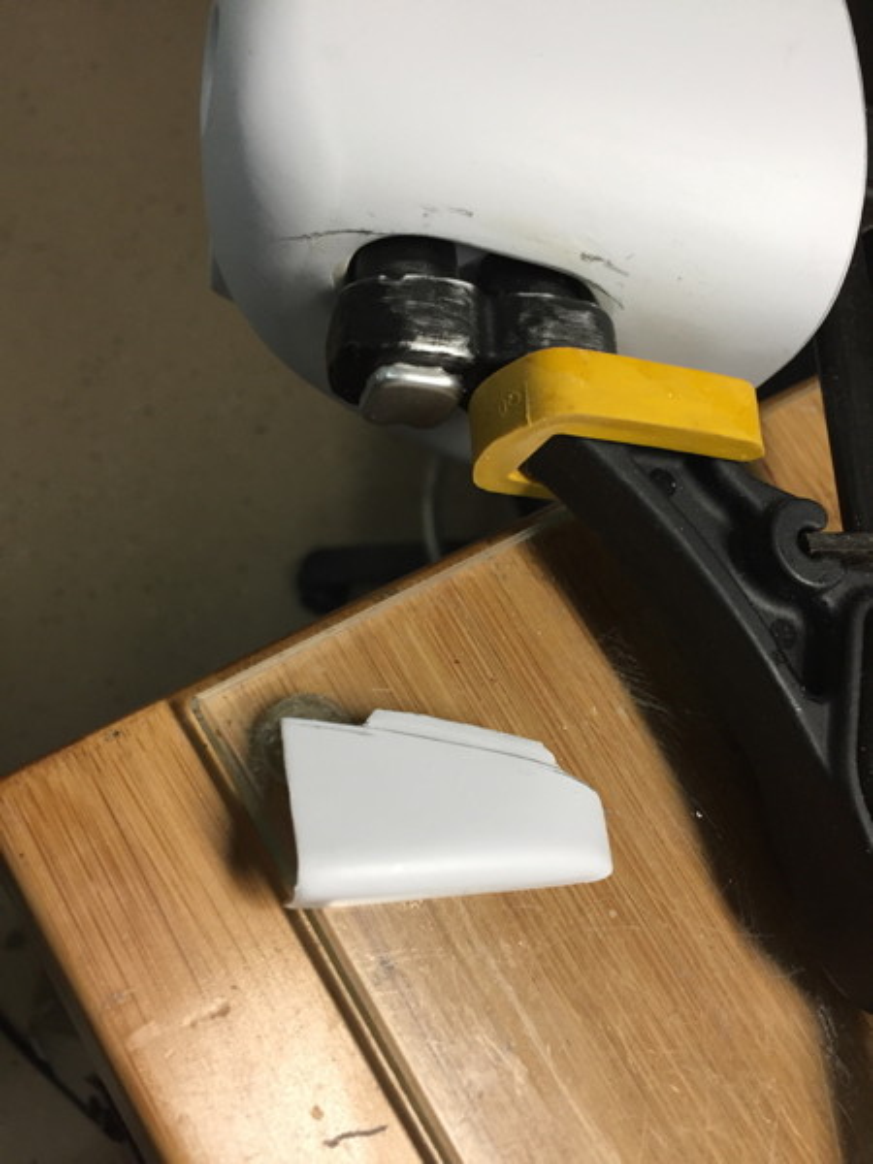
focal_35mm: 29
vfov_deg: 61.7
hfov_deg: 48.2
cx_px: 436
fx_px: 975
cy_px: 582
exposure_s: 1/30
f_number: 2.2
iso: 50
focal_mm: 4.15
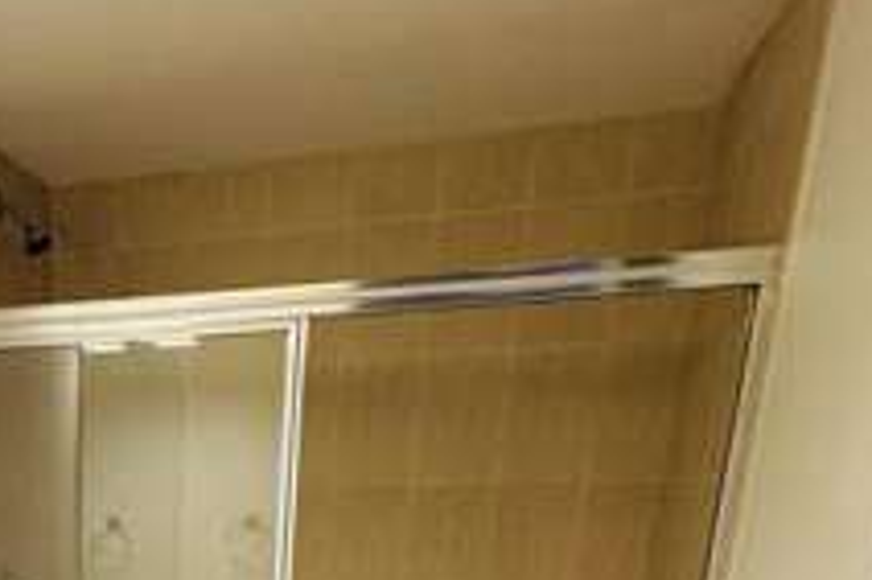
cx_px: 41
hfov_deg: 40.2
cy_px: 868
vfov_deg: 24.0
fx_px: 1065
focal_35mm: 44
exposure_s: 1/120
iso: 250
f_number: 2.2
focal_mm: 2.22
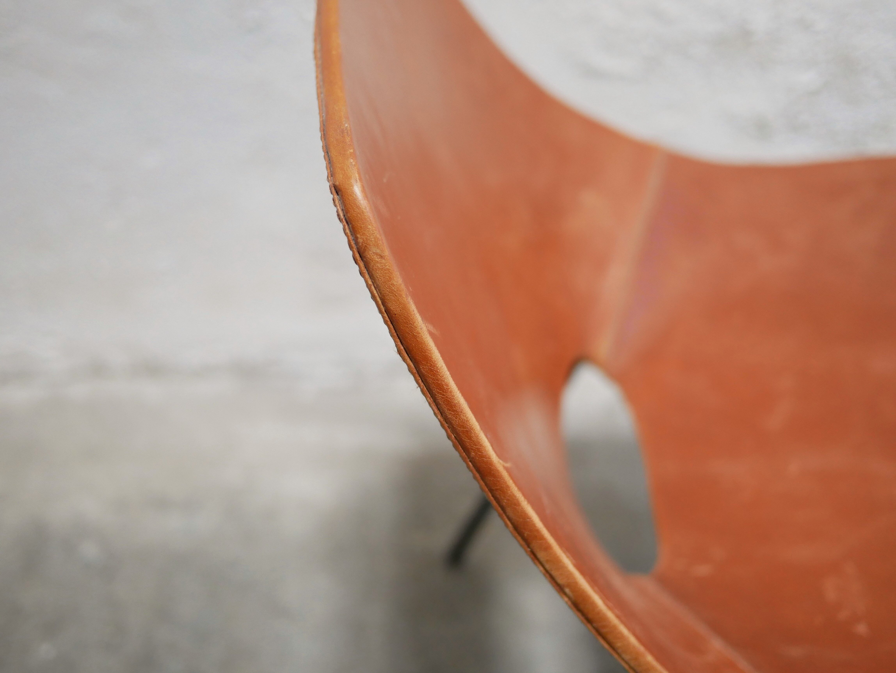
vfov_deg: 36.0
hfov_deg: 46.8
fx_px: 1036
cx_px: 448
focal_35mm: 40
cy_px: 336
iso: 1000
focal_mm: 20
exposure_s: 1/60
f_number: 1.7
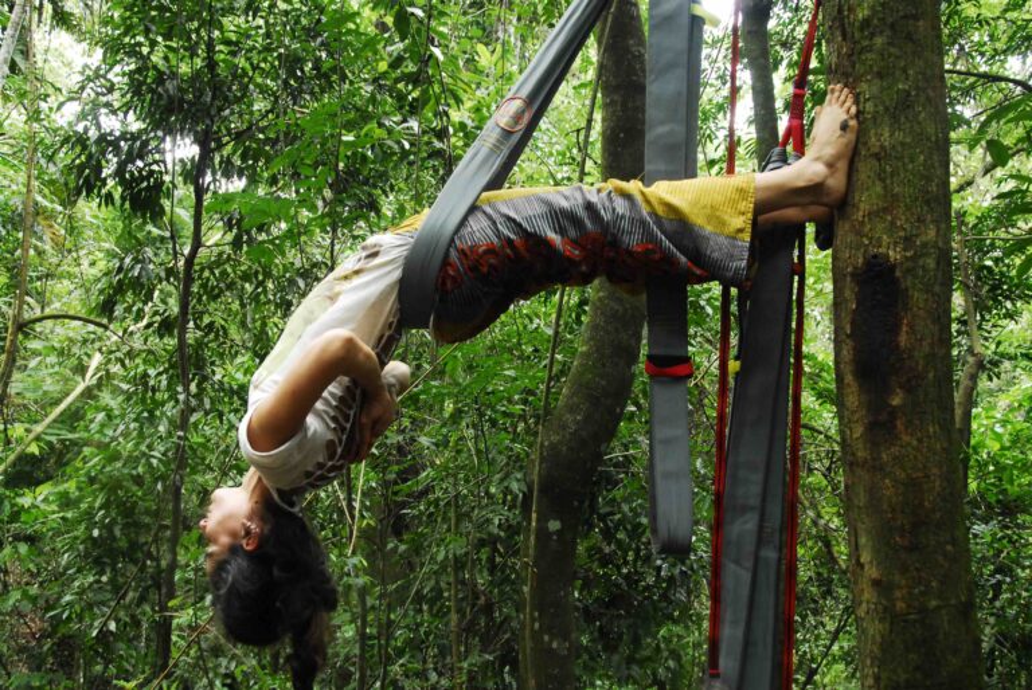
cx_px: 516
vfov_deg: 32.0
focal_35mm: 42
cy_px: 345
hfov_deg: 46.4
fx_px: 1205
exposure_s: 1/20
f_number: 5
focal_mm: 28
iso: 800
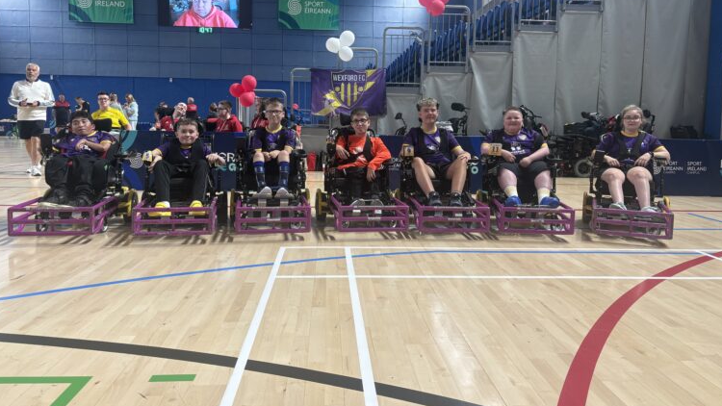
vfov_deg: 40.0
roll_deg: -1.2
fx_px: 555
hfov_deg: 66.1
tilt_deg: -3.9
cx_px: 365
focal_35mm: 29
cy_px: 159
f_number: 1.6
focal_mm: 5.96
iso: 100
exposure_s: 1/120
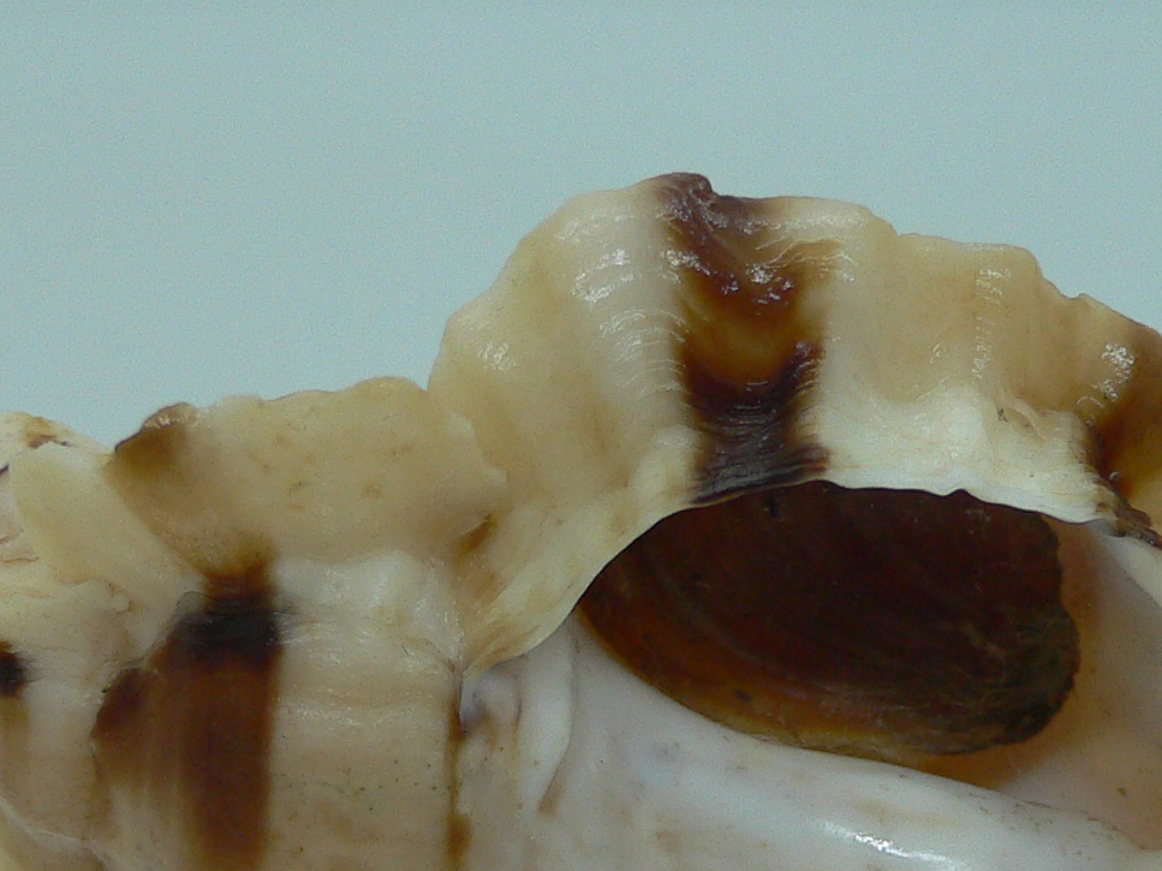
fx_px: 2450
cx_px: 689
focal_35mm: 73
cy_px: 804
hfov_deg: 26.6
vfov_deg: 19.7
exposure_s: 1/60
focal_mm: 4.6
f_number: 2.8
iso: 100
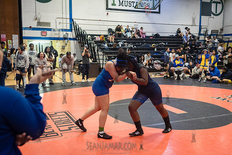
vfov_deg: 35.9
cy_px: 78
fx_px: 239
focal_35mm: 37
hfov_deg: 51.8
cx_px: 116
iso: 5000
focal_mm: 35
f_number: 3.2
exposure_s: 1/400
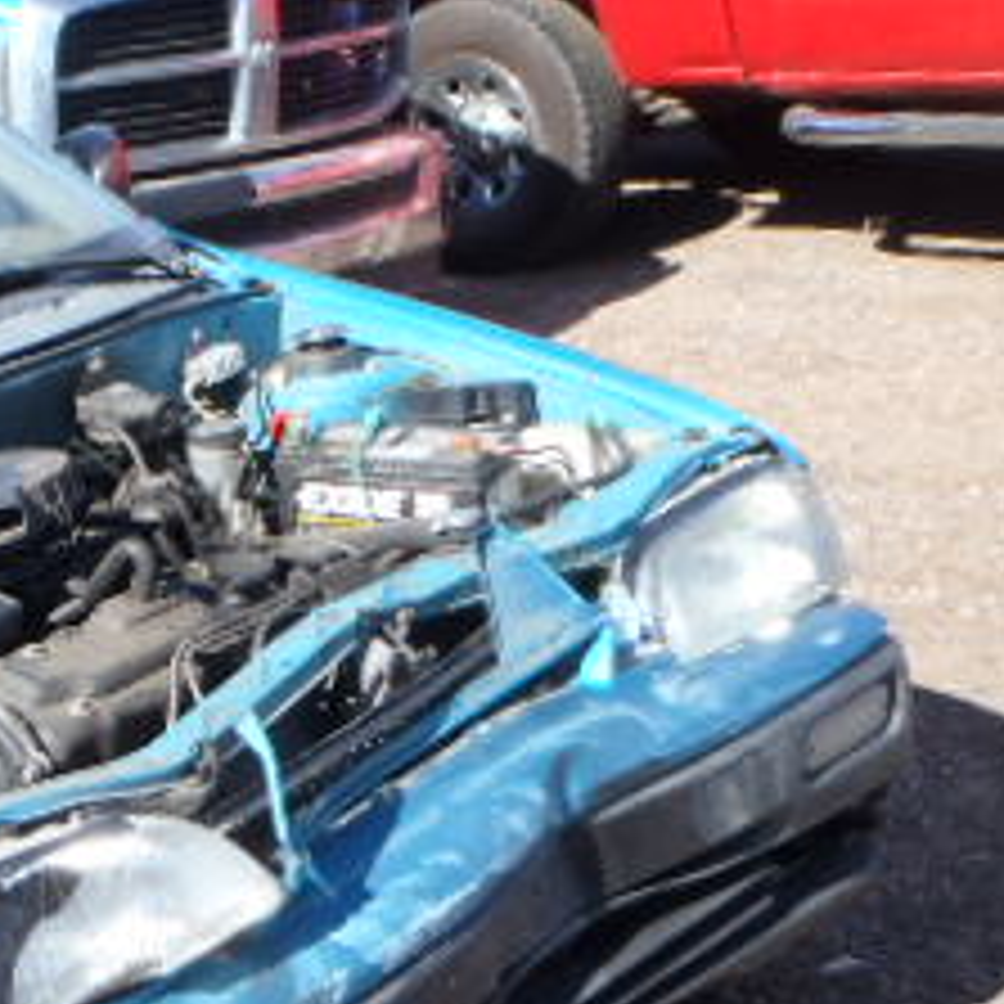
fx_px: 2330
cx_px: -194
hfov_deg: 22.5
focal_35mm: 71
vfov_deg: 24.0
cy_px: 788
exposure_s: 1/200
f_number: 4.5
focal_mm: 5
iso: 80
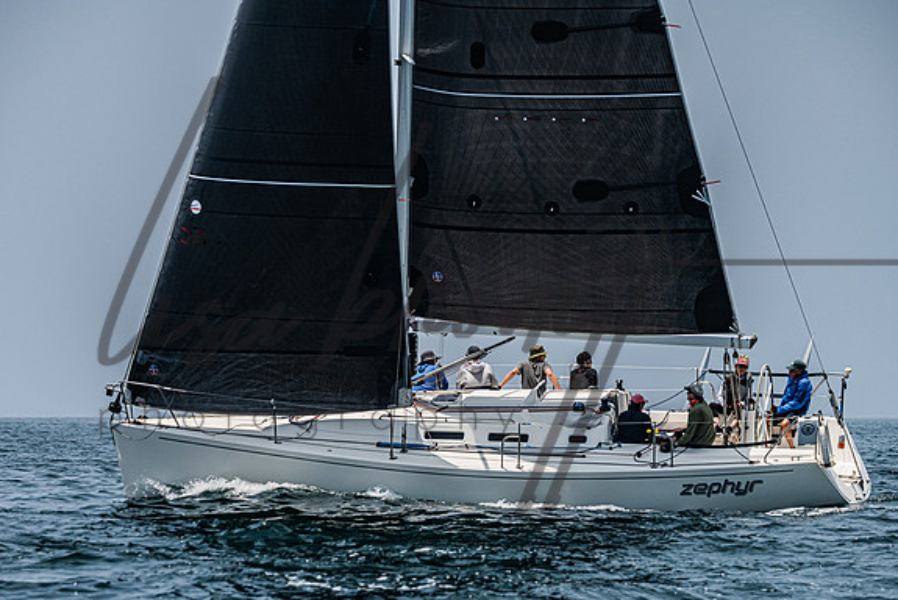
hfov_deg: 8.5
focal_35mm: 241
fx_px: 6014
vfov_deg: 5.7
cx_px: 422
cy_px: 377
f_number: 6.3
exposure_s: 1/5000
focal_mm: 190
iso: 400
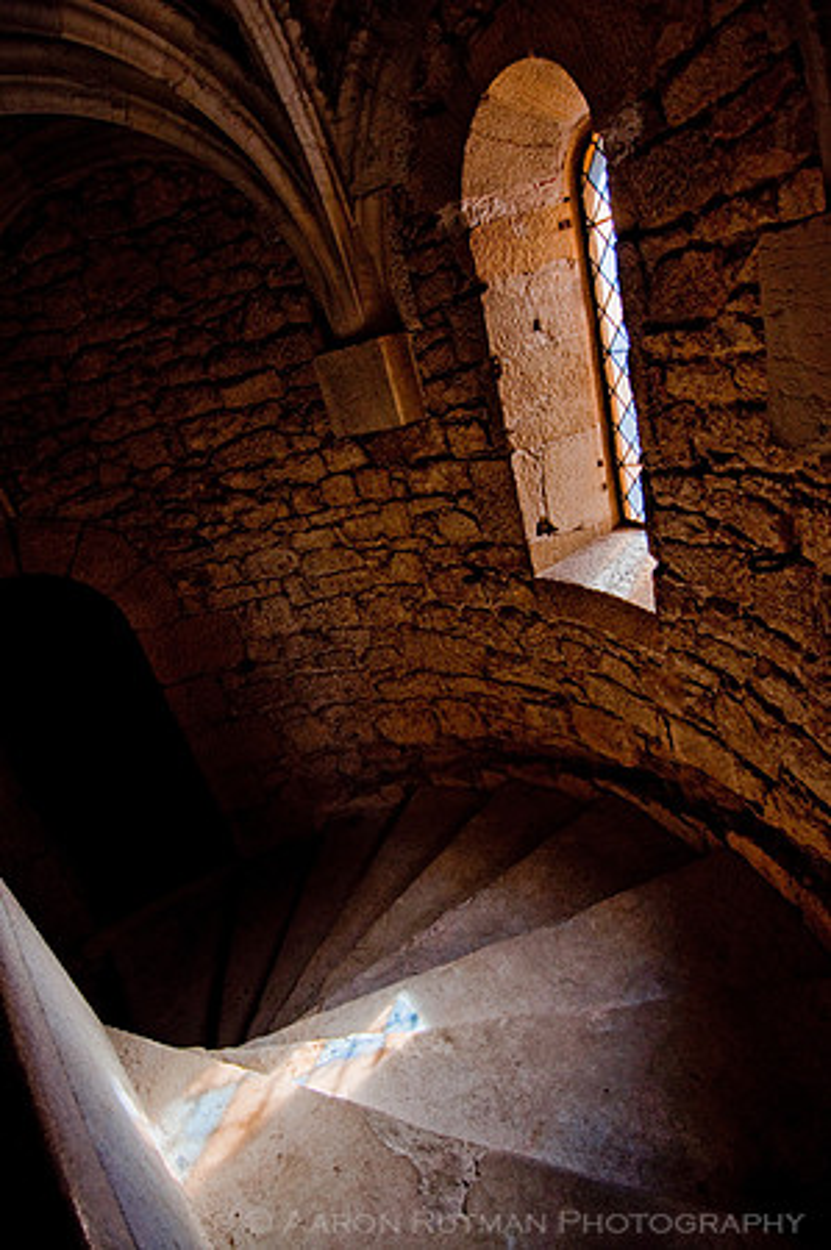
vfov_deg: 90.1
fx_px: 625
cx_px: 416
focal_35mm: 18
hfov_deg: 67.3
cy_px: 625
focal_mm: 12
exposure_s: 1/250
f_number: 4
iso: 200
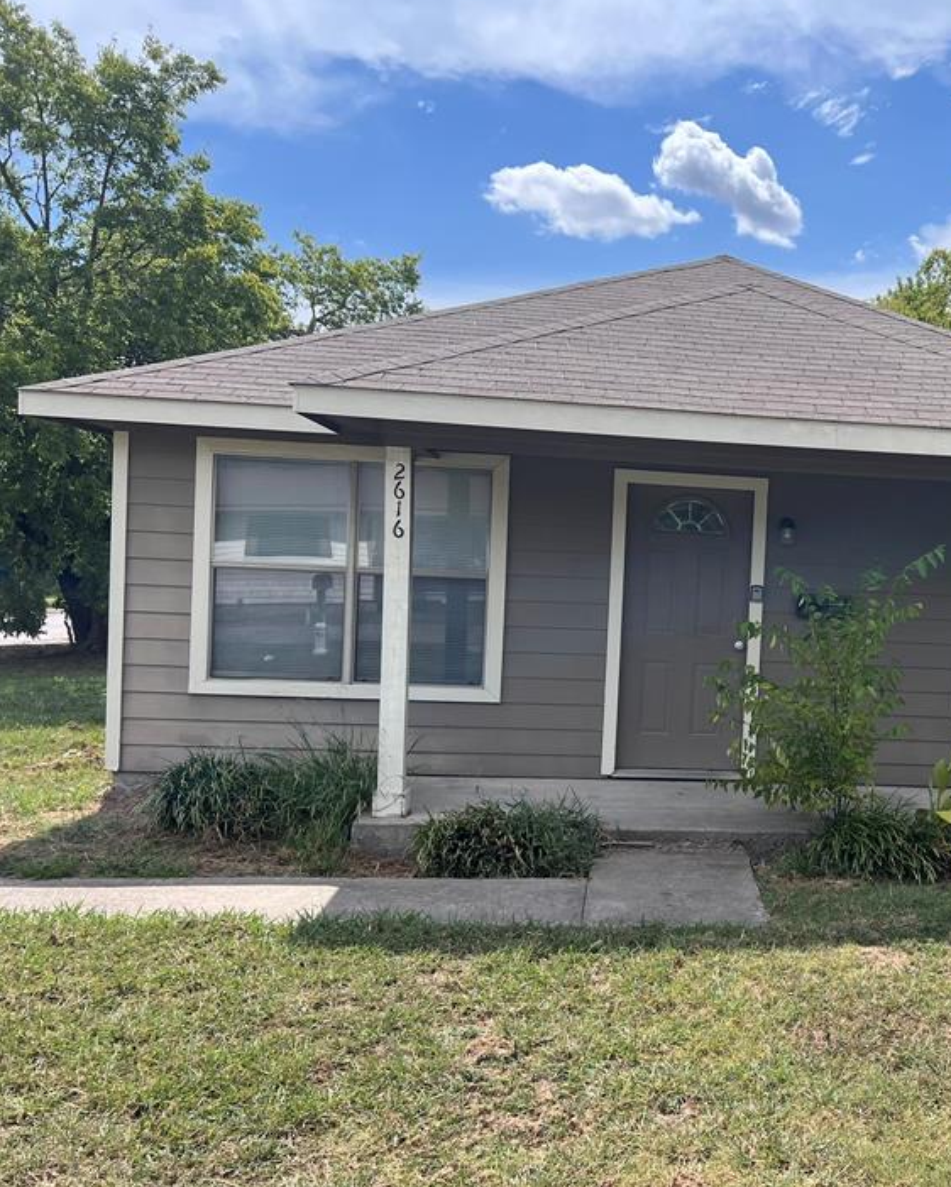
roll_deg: -5.3
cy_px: 622
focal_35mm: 37
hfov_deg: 38.1
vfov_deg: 49.1
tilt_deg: -8.0
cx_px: 811
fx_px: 1301
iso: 50
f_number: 1.5
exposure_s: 1/3077
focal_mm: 5.7
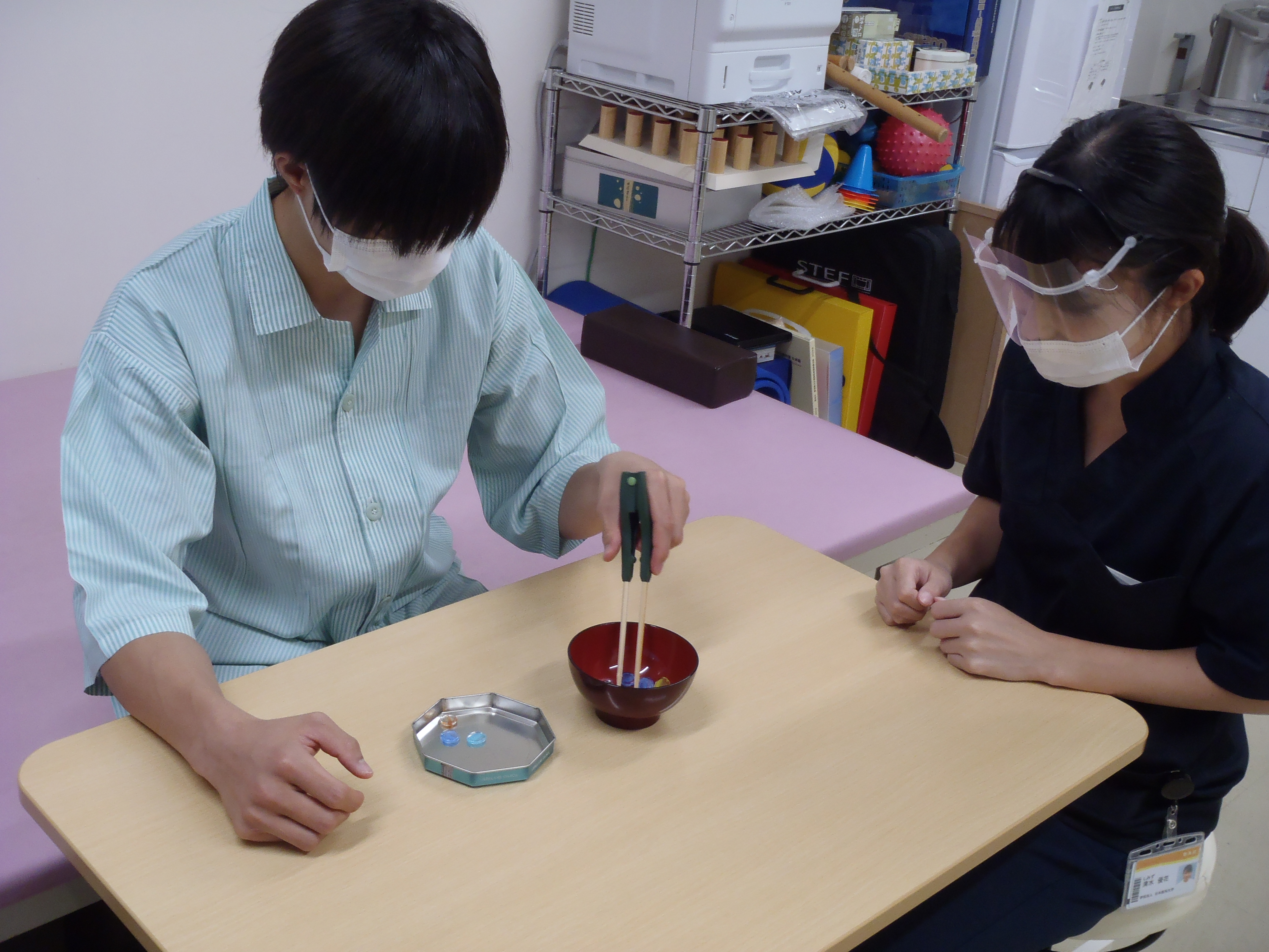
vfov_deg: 36.0
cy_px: 476
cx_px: 634
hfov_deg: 46.8
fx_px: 1466
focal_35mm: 40
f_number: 4.7
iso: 200
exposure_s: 1/20
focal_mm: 7.28
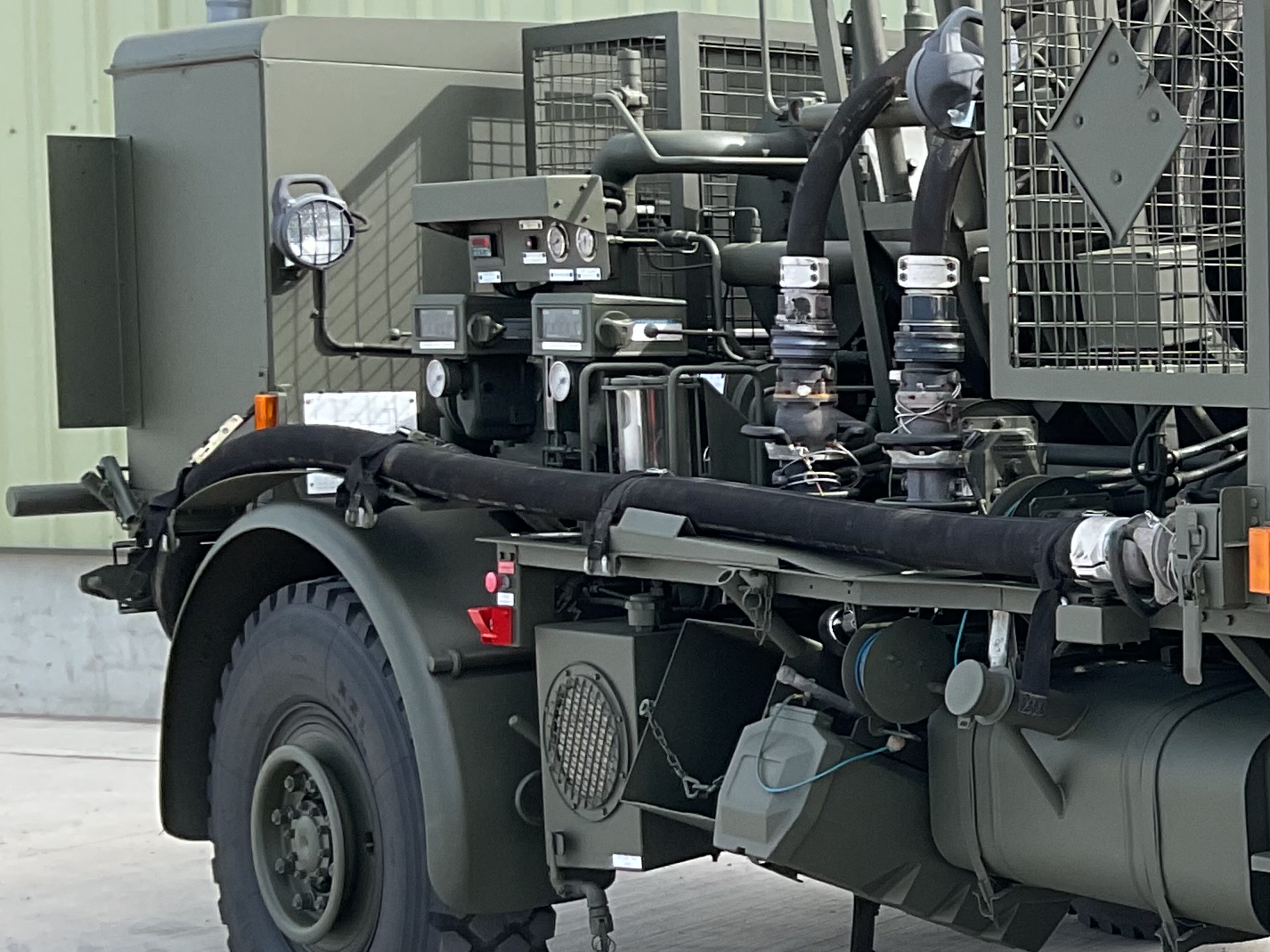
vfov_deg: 18.0
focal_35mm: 82
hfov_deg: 21.4
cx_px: 1691
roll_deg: +0.4
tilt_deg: -3.7
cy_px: 564
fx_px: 3008
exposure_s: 1/627
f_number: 1.8
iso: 16
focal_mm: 3
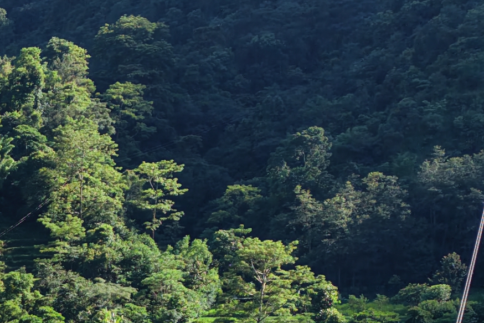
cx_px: -428
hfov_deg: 14.9
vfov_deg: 10.5
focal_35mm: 117
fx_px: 1573
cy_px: 706
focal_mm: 8.67
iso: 100
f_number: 1.8
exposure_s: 1/725
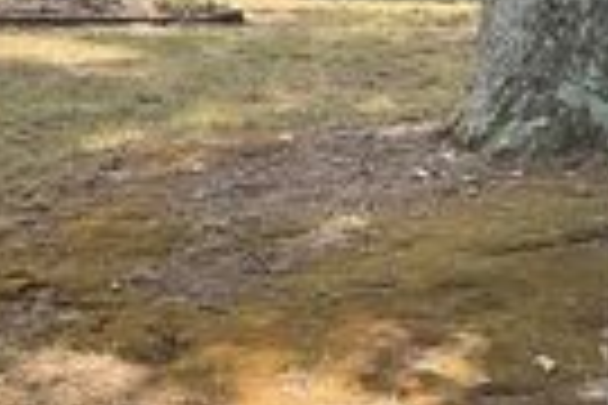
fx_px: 1891
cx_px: -77
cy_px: 124
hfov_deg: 17.6
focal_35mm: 112
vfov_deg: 12.2
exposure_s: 1/348
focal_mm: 3
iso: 16
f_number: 1.8
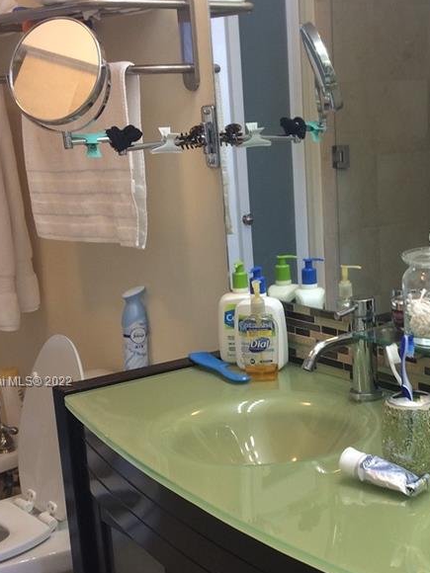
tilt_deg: -16.0
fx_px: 994
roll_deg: +2.6
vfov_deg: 31.9
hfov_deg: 24.1
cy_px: 382
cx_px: 336
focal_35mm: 60
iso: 32
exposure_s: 1/30
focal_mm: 4.15
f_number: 2.2
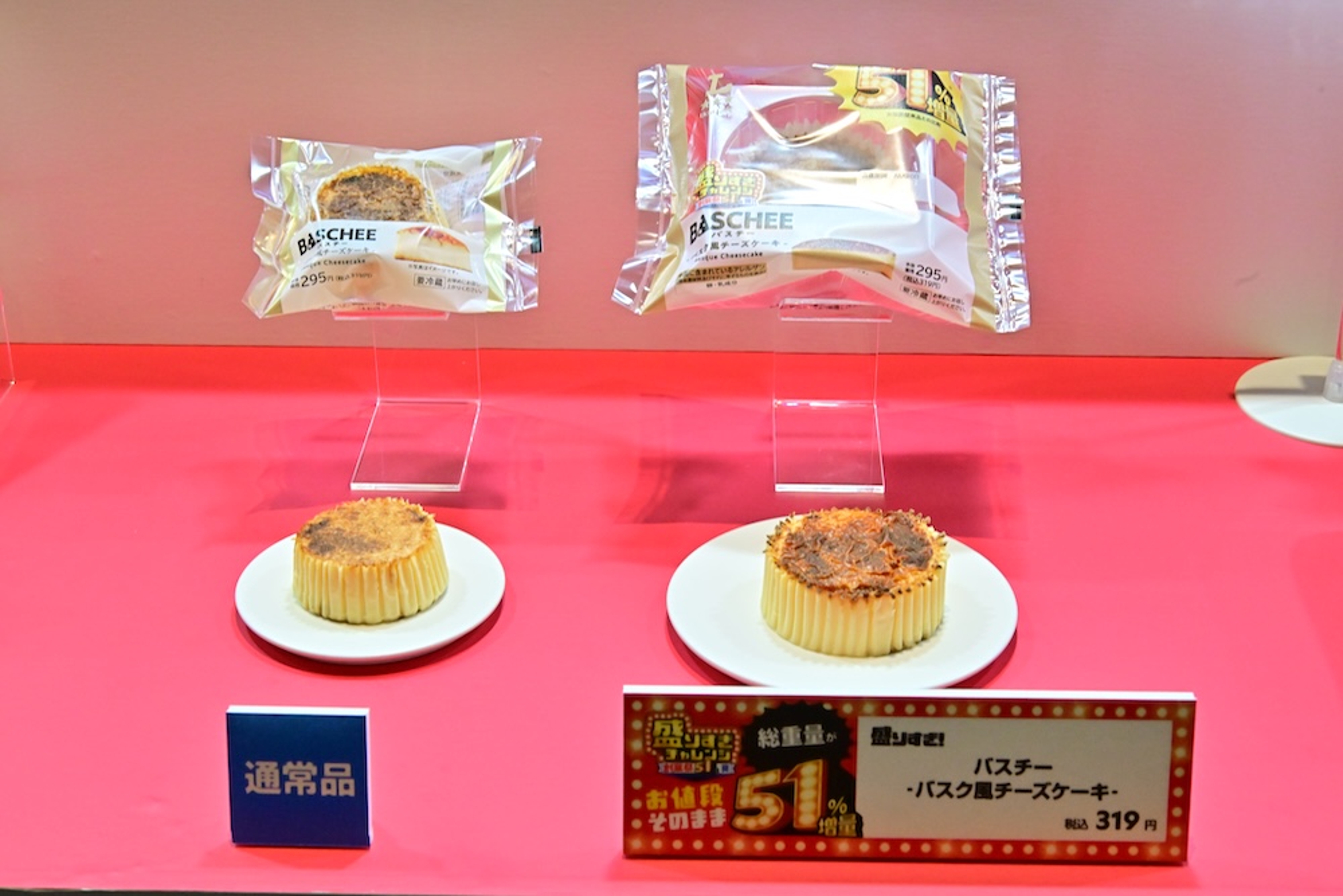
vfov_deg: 22.6
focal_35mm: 60
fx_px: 2239
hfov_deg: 33.4
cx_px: 672
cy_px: 448
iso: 4000
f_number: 14
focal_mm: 60
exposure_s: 1/100
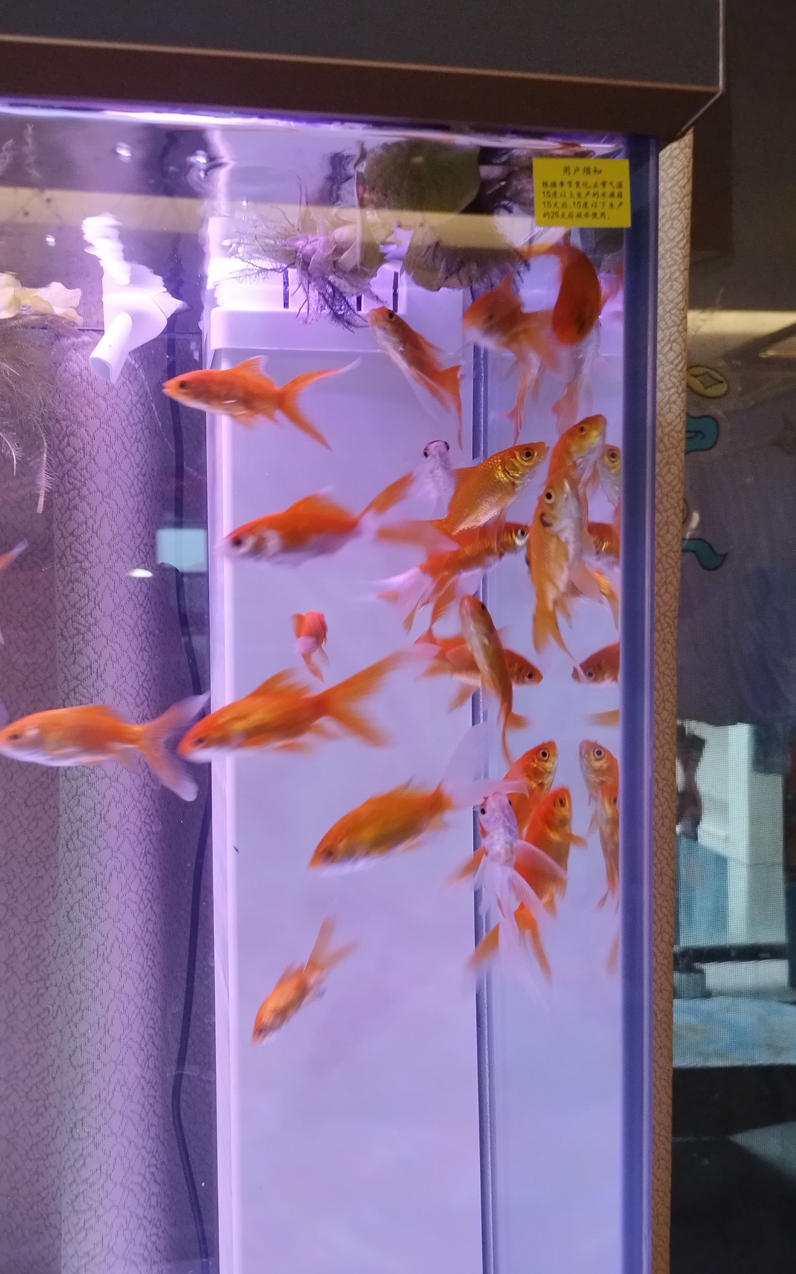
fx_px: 868
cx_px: 323
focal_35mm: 25
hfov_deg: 49.0
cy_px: 639
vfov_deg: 72.5
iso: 261
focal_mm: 5.52
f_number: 1.9
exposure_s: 1/50
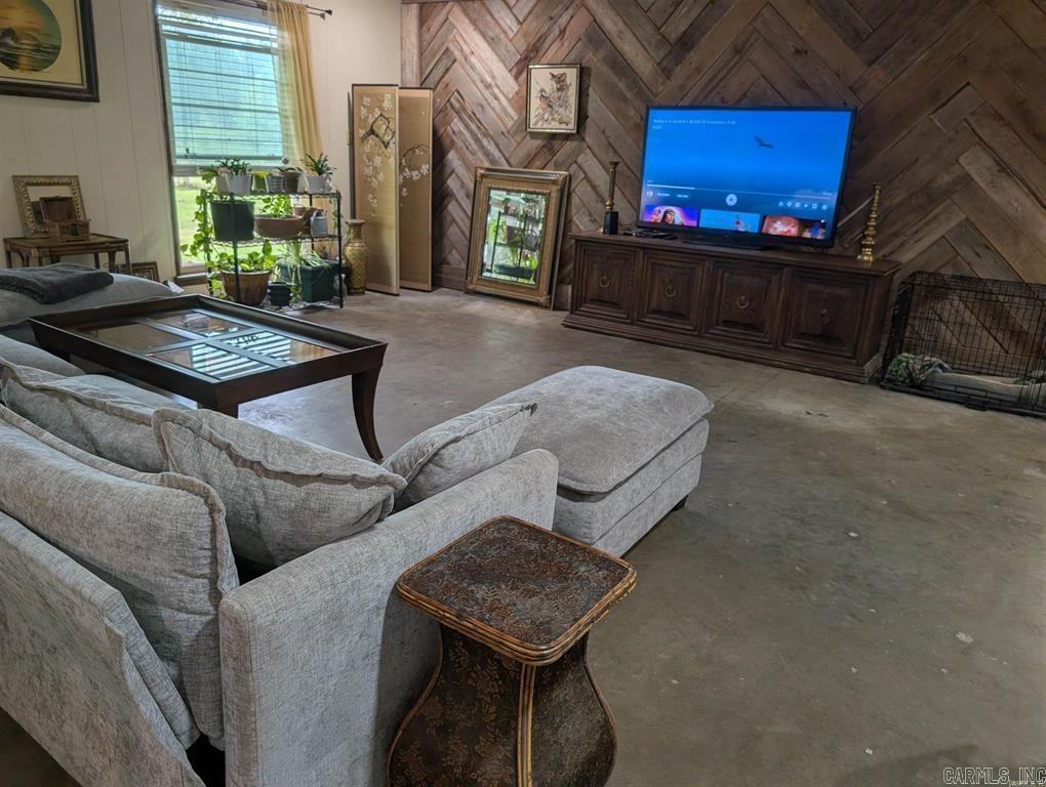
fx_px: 726
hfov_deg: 71.5
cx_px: 523
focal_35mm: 24
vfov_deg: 56.9
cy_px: 394
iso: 27
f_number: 1.68
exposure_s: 1/120
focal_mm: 6.9
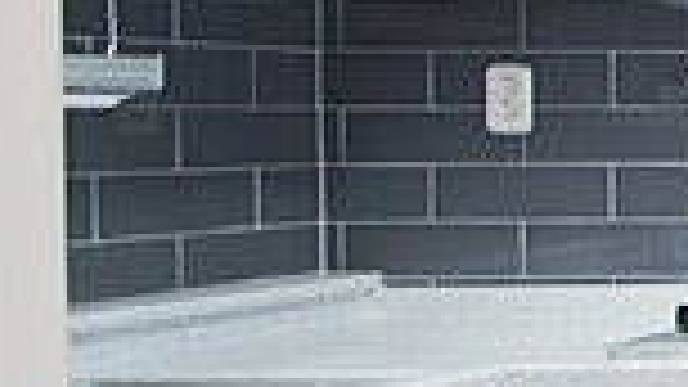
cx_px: 1682
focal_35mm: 82
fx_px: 1496
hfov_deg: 14.8
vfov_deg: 14.7
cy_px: 94
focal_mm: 10
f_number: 4
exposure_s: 1/40
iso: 400
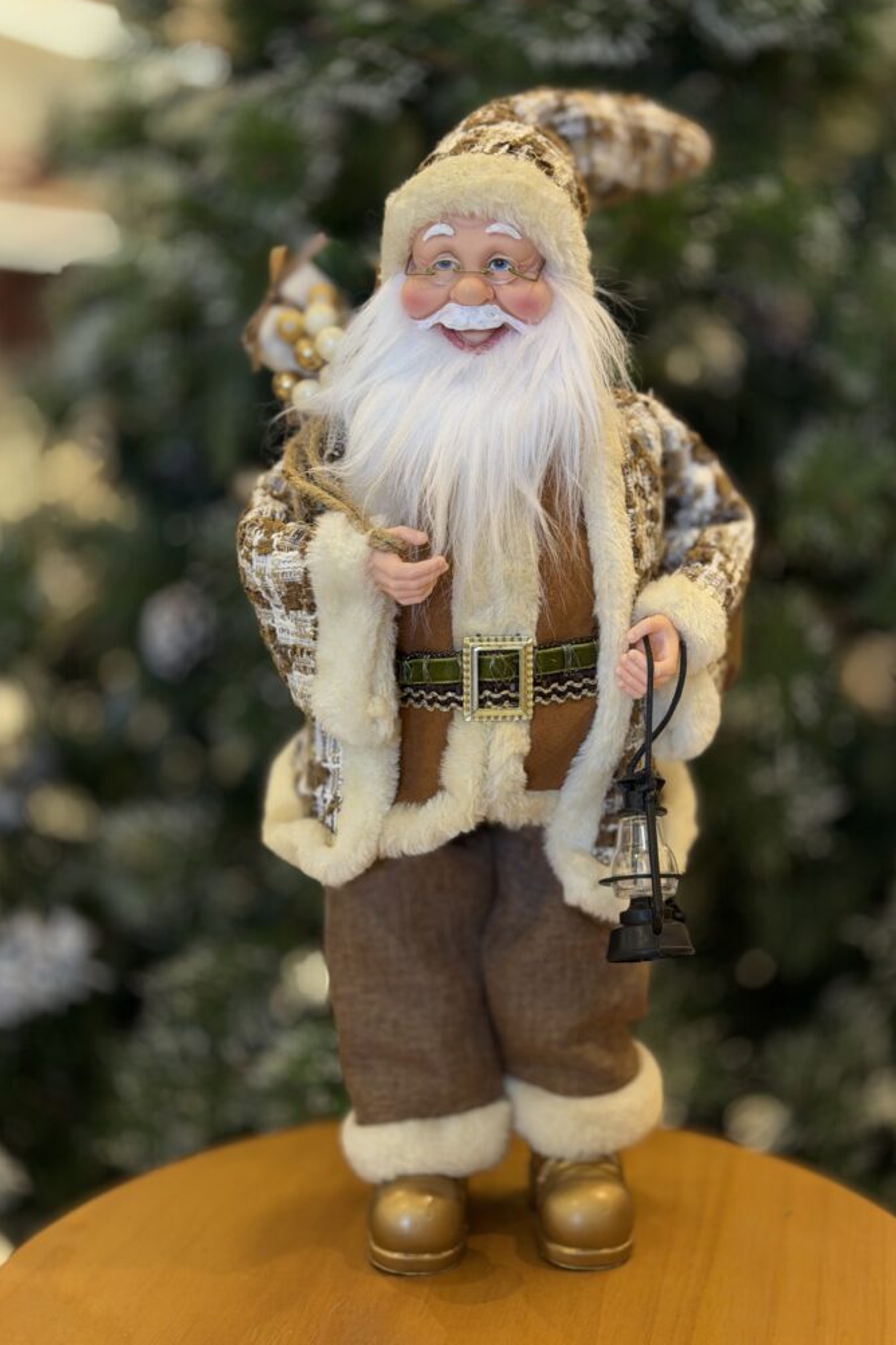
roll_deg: -0.9
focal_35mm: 51
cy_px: 668
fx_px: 1904
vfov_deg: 38.9
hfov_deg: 26.5
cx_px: 482
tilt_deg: -9.0
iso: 50
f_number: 1.78
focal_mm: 6.76
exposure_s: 1/60
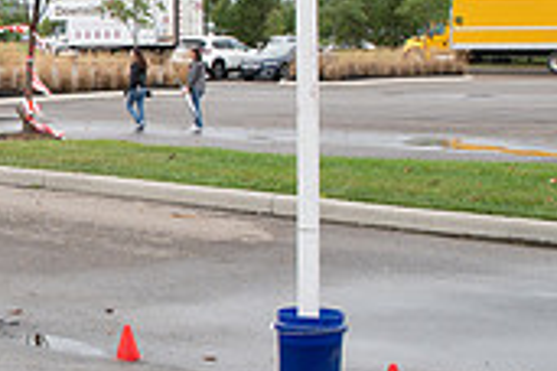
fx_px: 1377
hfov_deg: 20.3
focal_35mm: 89
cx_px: -231
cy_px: 147
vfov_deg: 15.3
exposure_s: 1/320
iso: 640
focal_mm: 24
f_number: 7.1
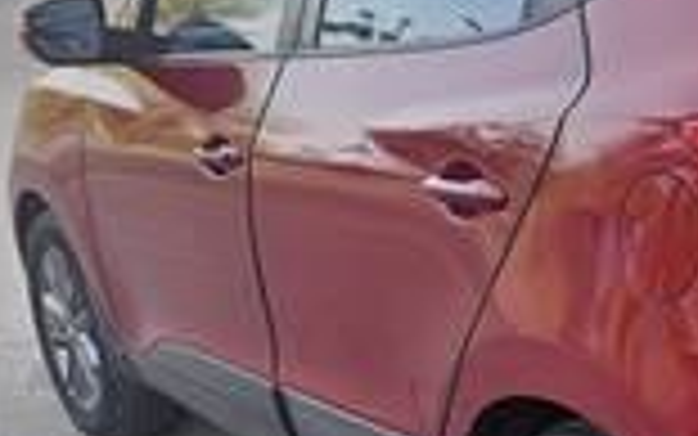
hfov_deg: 25.7
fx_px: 1370
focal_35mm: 72
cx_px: 826
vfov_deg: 18.1
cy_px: 267
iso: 32
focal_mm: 6.3
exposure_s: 1/182
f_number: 1.7
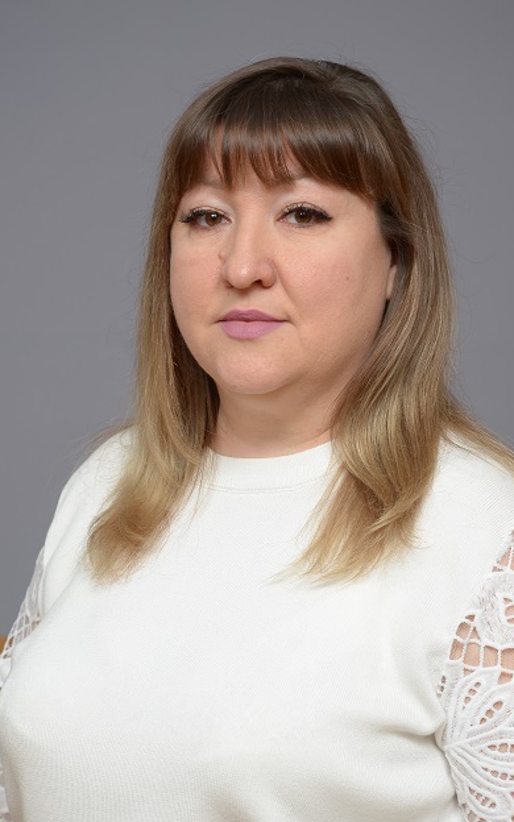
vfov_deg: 20.0
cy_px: 452
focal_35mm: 104
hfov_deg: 12.6
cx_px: 258
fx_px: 2331
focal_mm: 85
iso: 200
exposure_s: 1/125
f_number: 7.1
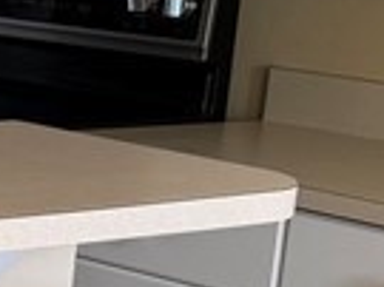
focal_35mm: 182
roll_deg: -2.6
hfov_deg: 9.7
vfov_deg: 8.1
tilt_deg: -11.6
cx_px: -501
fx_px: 2017
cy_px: 273
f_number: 1.78
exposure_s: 1/120
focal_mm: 6.76
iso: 125
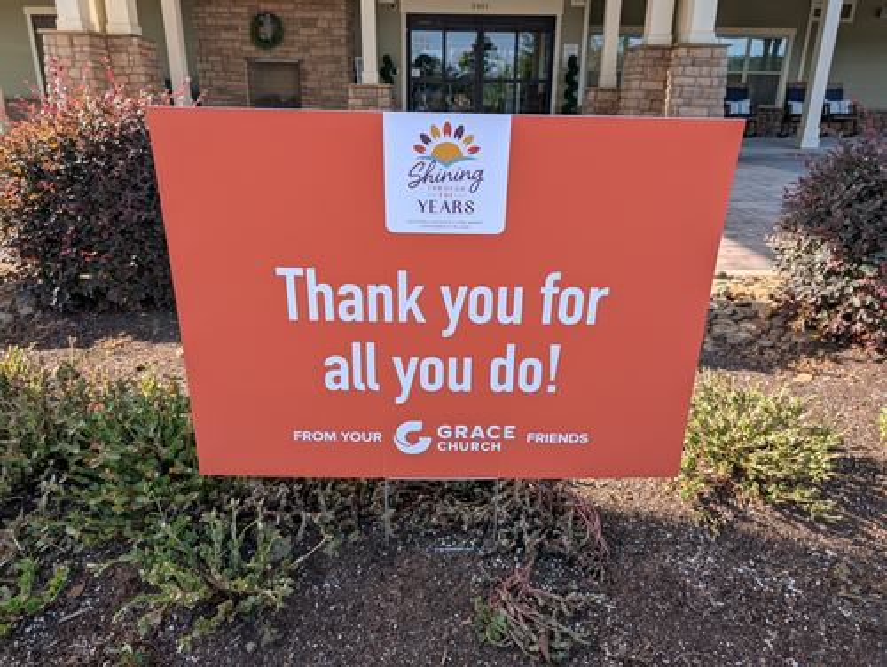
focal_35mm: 24
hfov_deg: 71.5
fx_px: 616
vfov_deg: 56.9
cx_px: 444
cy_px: 334
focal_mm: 6.9
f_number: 1.68
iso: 14
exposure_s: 1/1880
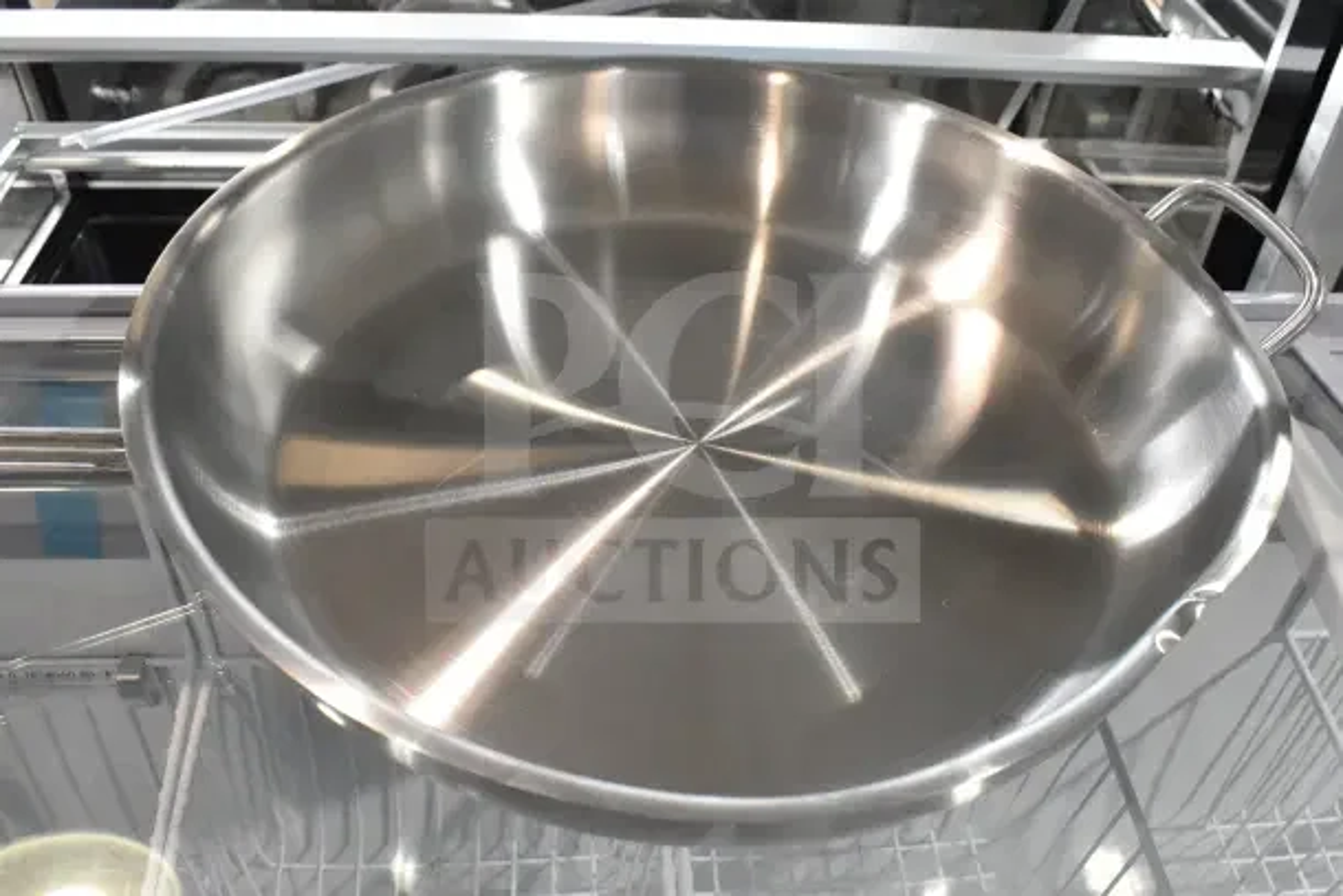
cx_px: 672
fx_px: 1231
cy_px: 448
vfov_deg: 40.0
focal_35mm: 33
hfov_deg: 57.2
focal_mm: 22
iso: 6400
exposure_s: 1/250
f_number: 8
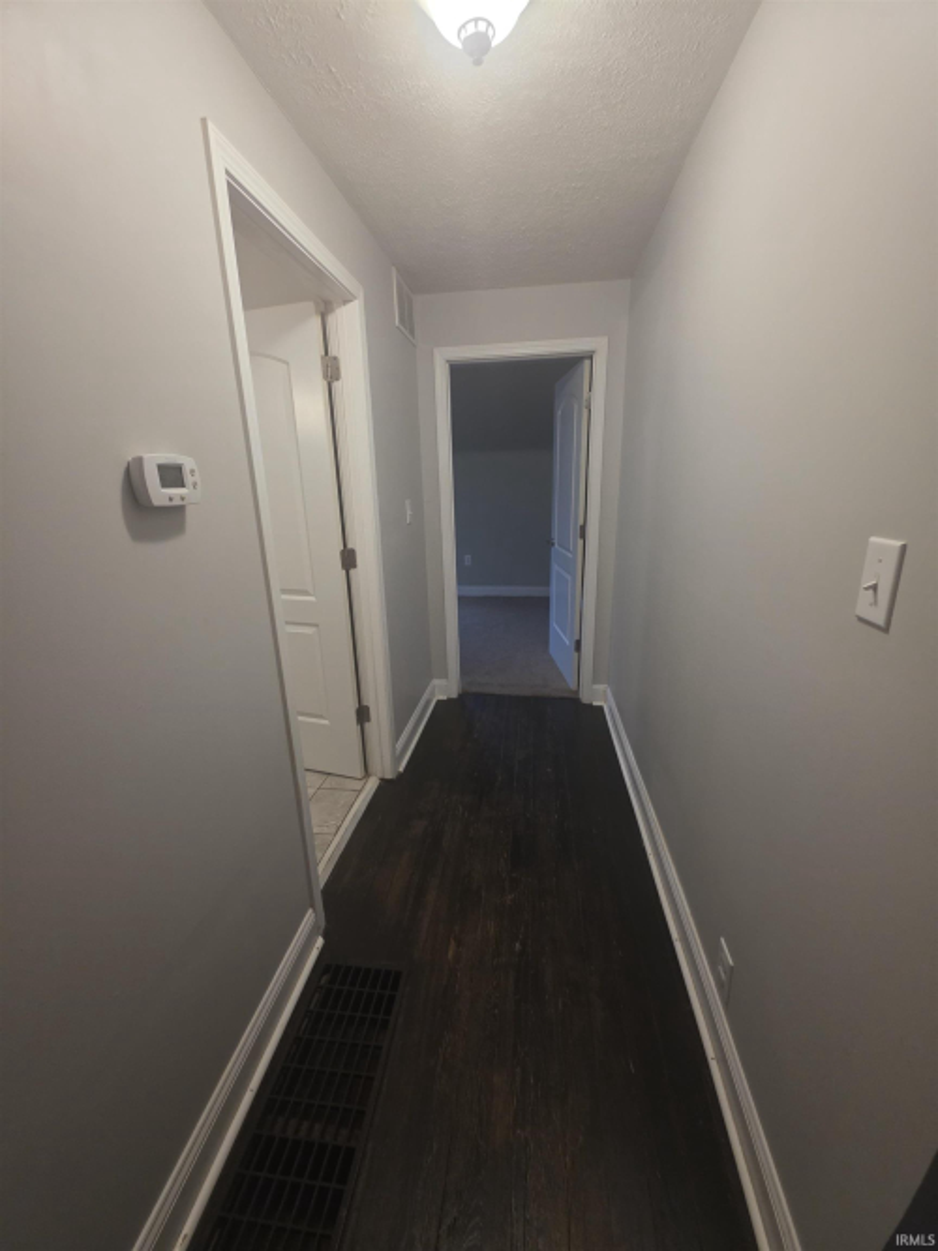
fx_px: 470
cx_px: 469
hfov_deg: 89.9
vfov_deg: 106.2
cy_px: 626
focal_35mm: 13
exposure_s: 1/60
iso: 250
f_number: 1.9
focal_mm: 2.2
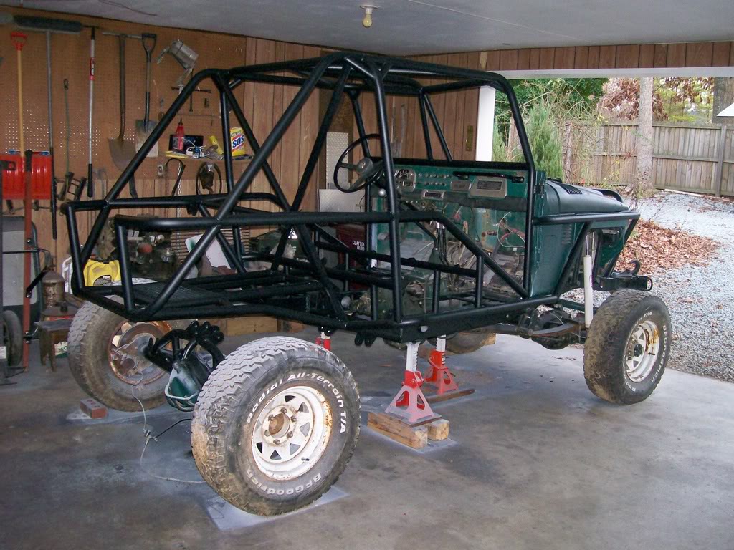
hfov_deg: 51.4
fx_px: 763
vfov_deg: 39.7
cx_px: 367
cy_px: 275
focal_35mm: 36
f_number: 2.7
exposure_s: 1/64
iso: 140
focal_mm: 6
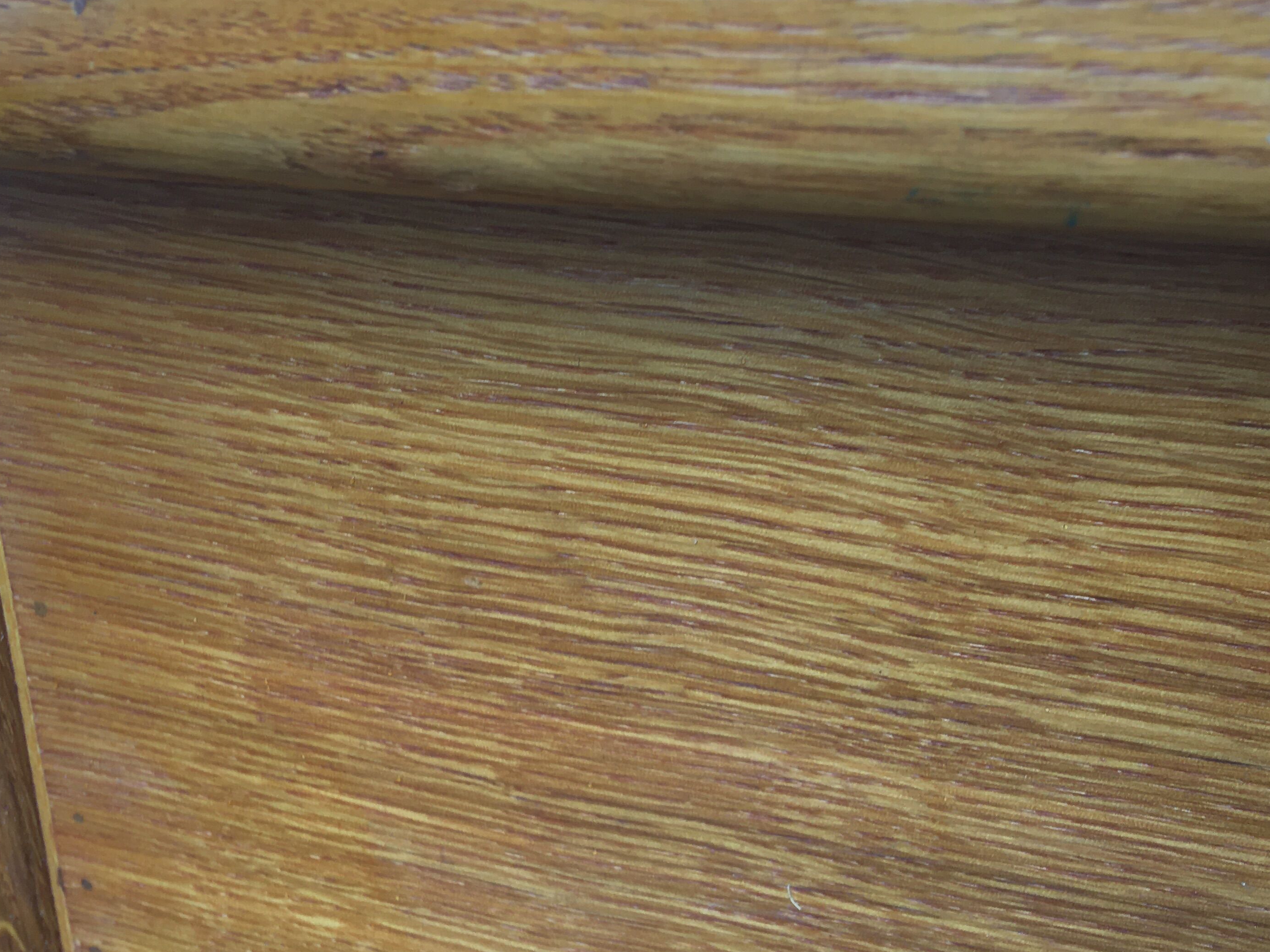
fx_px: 1541
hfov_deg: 44.8
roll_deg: -1.1
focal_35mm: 42
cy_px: 512
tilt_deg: -20.4
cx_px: 629
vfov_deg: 34.3
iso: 32
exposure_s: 1/100
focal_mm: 4.15
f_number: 2.2
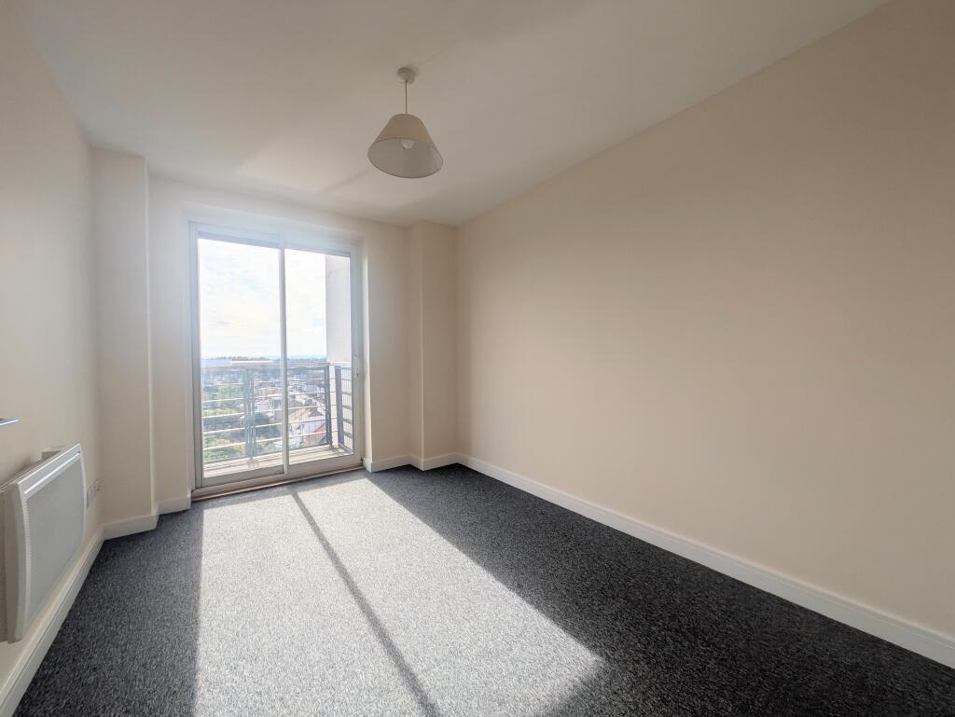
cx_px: 478
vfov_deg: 85.7
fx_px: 386
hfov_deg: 102.0
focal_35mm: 14
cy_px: 358
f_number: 2.2
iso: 52
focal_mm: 1.83
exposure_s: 1/1414
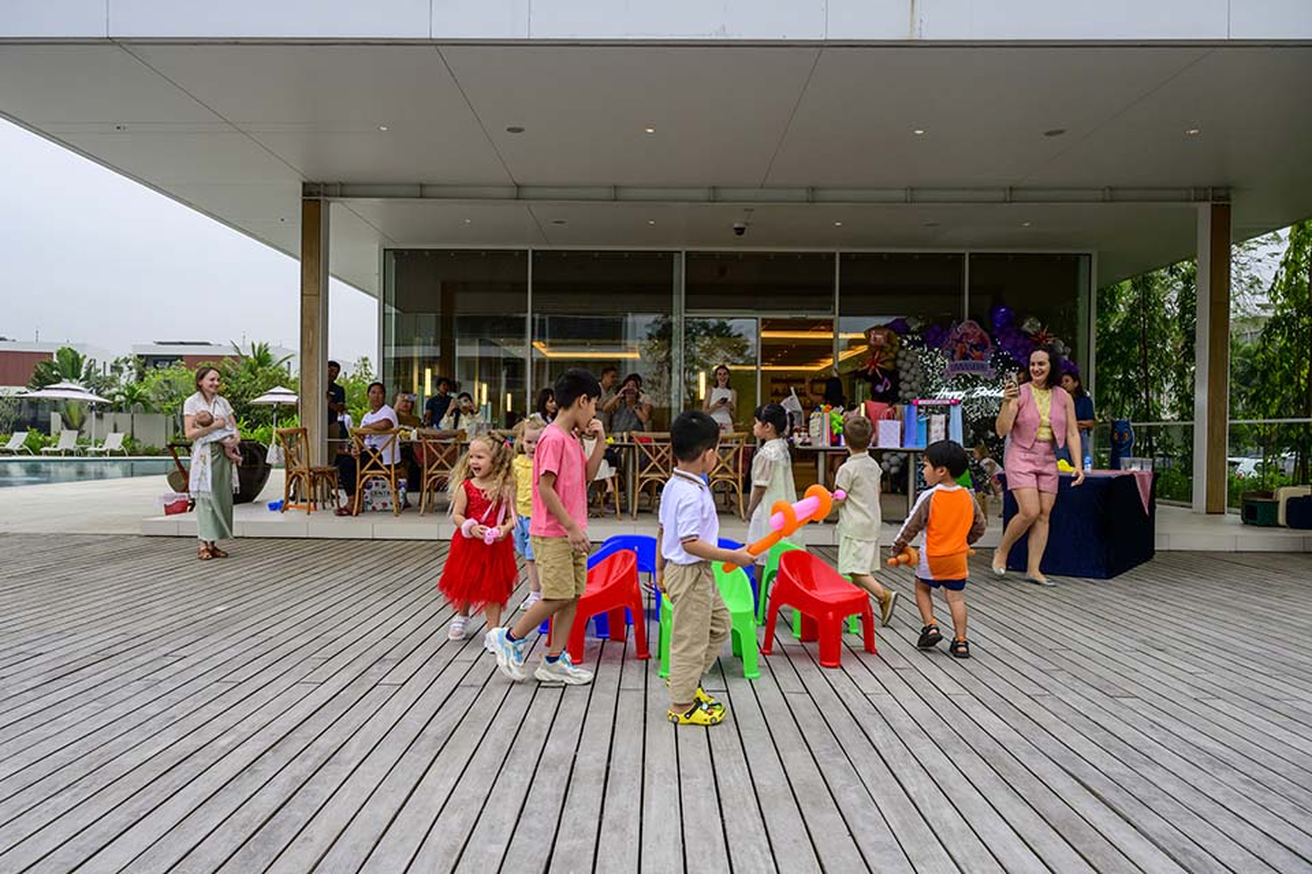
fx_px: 875
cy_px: 437
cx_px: 656
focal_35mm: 24
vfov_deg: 53.1
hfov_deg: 73.7
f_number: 8
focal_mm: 24
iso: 1250
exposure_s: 1/320
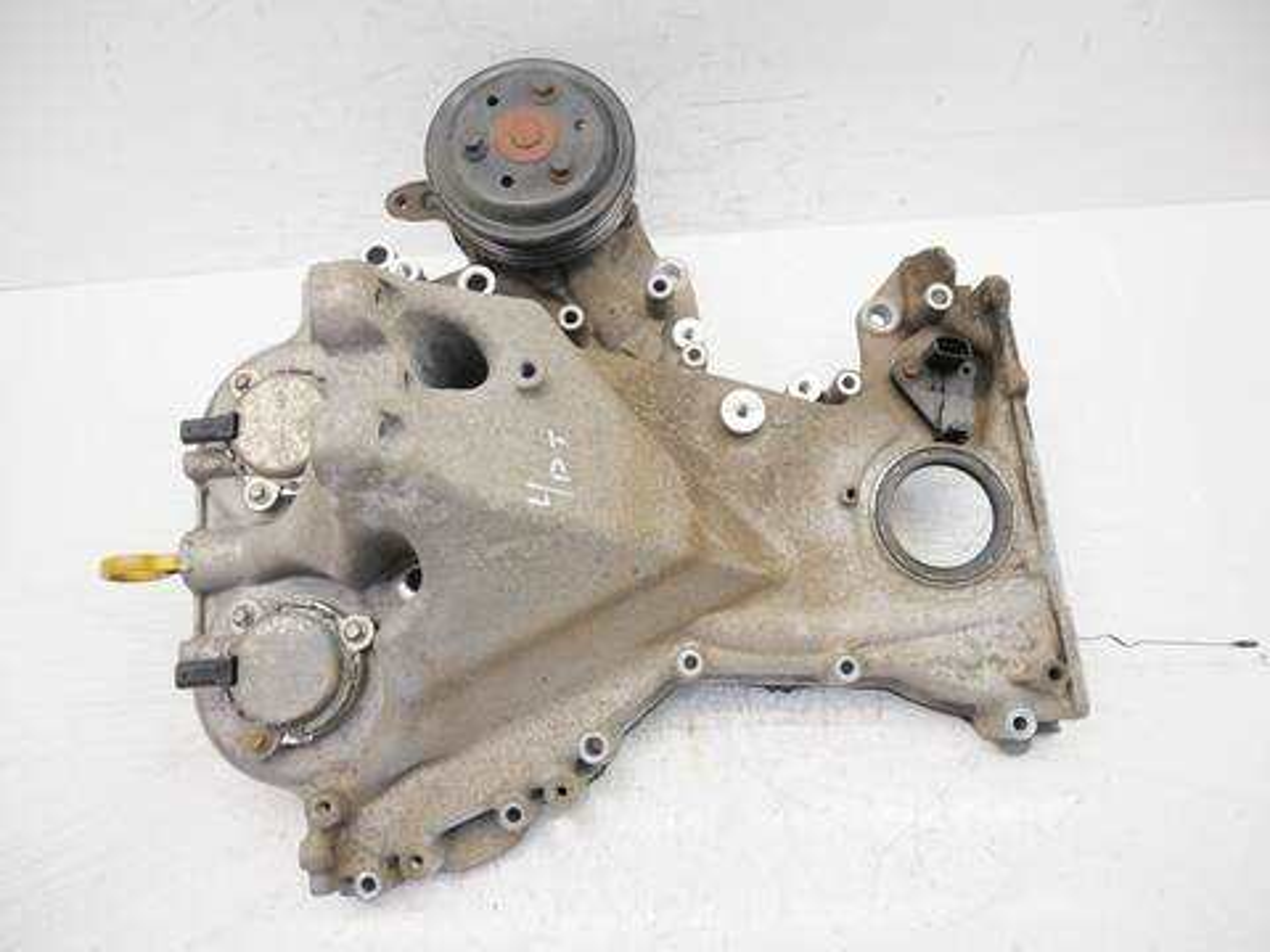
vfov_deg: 53.1
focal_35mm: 26
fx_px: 954
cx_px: 635
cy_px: 476
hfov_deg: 67.3
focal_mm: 13
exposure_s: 1/60
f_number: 3.5
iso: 200
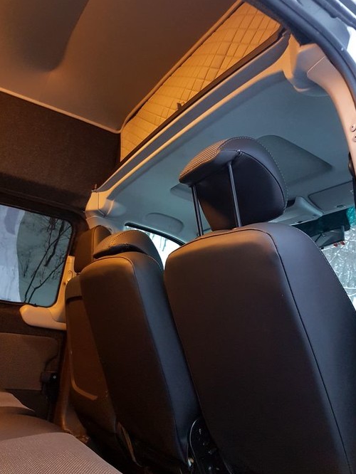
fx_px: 370
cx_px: 173
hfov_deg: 51.4
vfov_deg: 65.3
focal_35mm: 27
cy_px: 243
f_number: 1.7
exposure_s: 1/14
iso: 200
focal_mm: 4.2
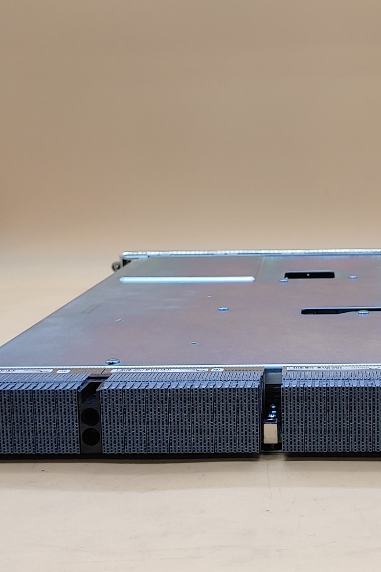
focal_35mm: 57
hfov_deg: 23.6
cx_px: 276
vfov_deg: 35.1
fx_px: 905
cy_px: 286
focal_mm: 4.36
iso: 50
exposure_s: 1/131
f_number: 1.8
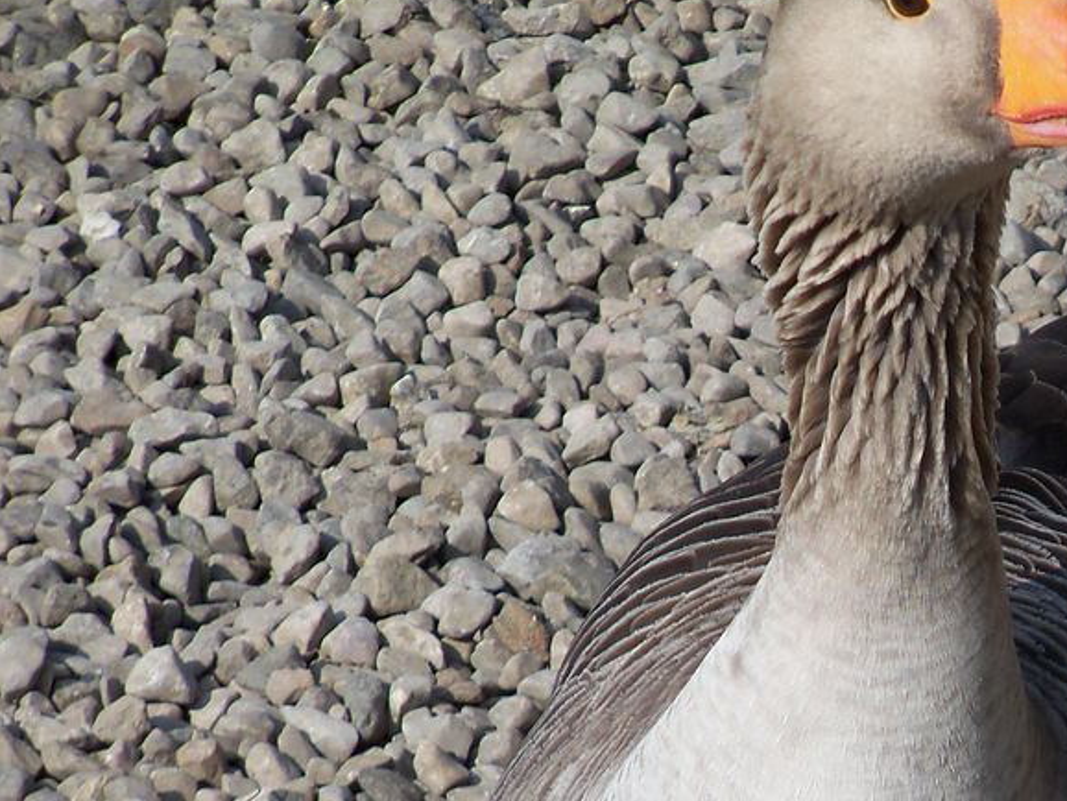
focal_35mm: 359
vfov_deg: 4.1
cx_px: 1104
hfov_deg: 5.5
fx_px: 11070
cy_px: 657
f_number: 4.3
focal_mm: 30.5
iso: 80
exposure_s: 1/800
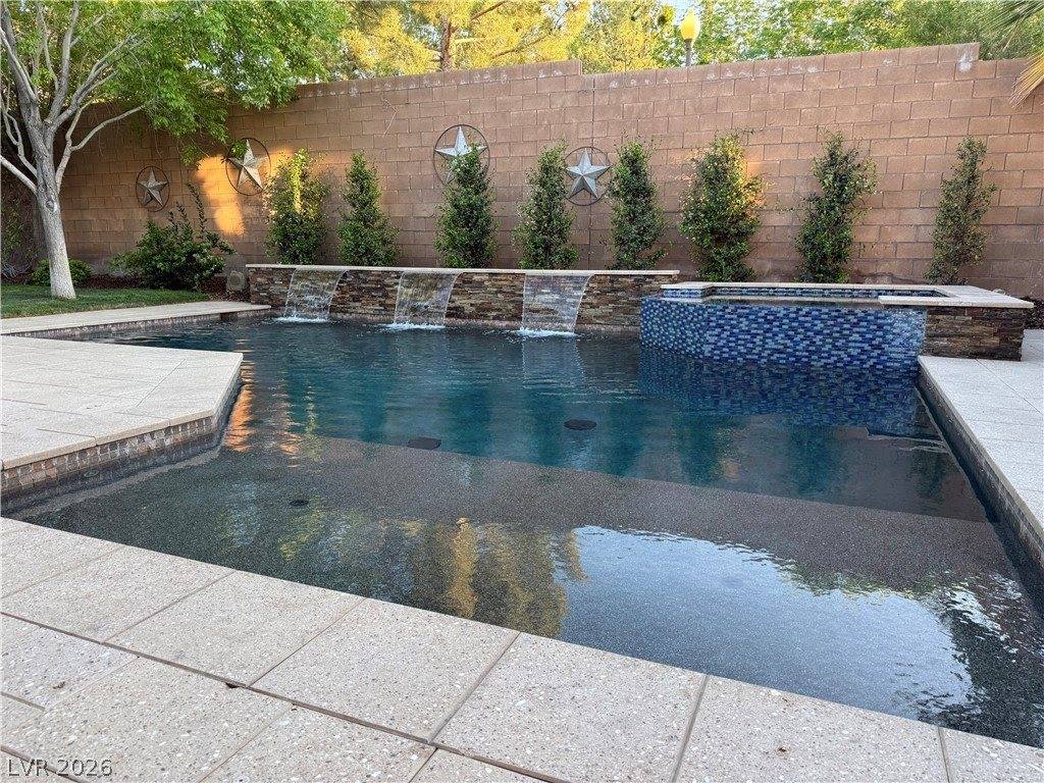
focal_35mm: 24
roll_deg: +0.0
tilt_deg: -10.9
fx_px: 724
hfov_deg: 71.6
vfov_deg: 56.8
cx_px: 522
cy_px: 392
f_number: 1.78
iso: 64
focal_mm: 6.76
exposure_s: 1/121
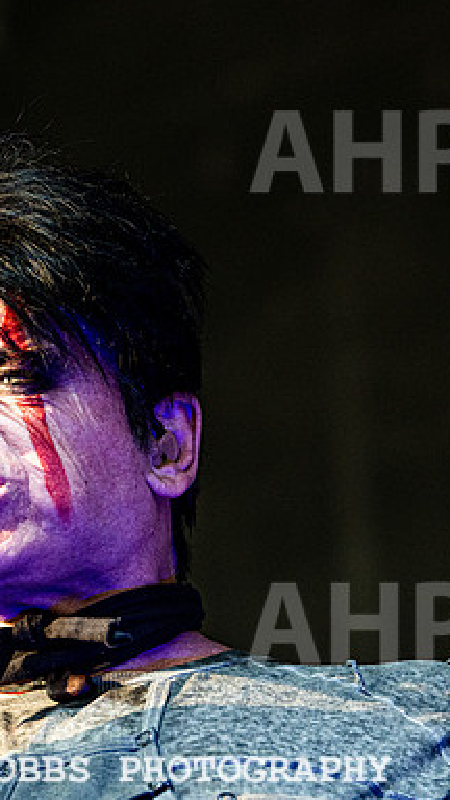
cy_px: 304
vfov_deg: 6.9
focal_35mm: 313
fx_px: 6640
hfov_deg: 3.9
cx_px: -1
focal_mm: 160
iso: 800
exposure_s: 1/2000
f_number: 4.5
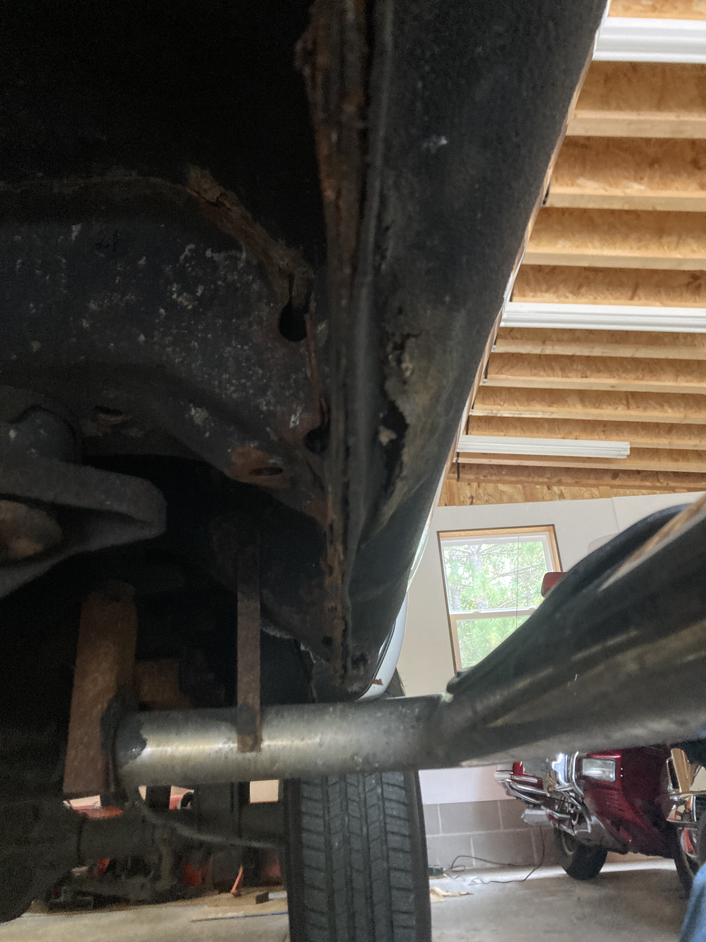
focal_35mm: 28
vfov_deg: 63.4
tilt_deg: +24.0
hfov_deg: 49.7
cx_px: 353
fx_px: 761
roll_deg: +2.5
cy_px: 471
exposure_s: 1/40
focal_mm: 3.99
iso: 320
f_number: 1.8
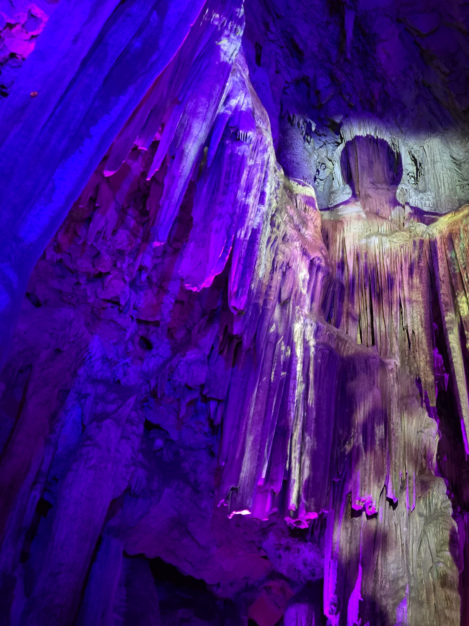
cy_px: 336
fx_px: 705
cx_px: 377
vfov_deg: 47.8
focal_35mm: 39
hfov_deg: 35.6
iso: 1250
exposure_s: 1/20
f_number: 1.8
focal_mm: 5.4
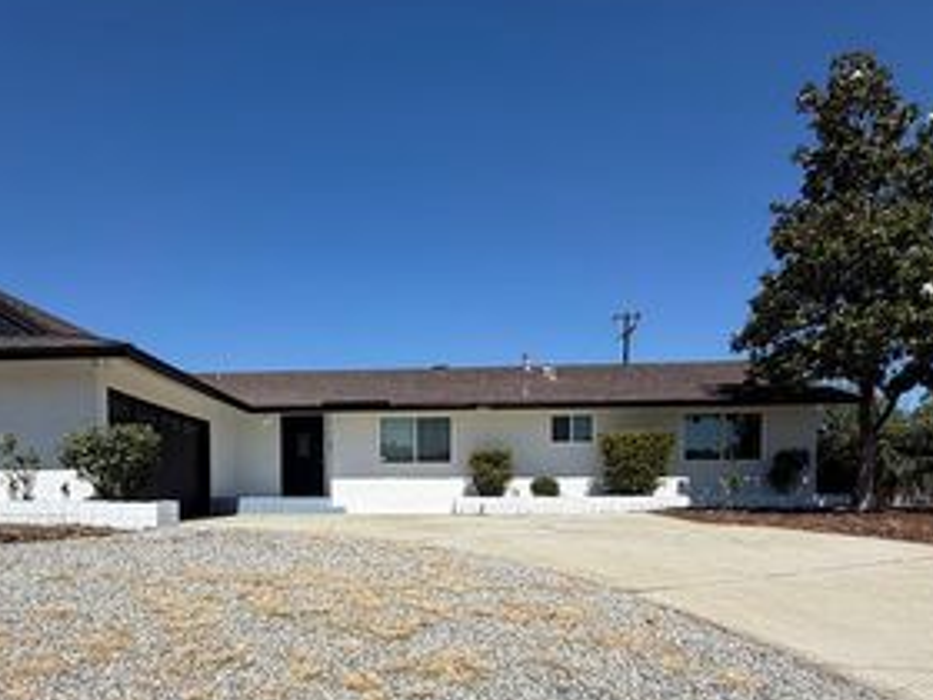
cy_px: 525
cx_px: 377
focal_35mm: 25
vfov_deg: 52.5
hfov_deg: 68.7
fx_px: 674
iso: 20
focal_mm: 2.22
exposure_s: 1/1211
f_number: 2.2
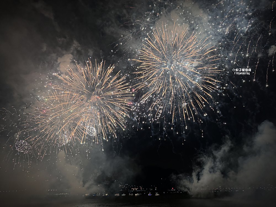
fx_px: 191
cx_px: 138
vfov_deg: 56.8
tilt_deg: +24.8
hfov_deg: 71.6
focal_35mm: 24
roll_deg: +2.5
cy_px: 104
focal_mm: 6.76
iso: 800
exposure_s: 1/60
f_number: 1.78
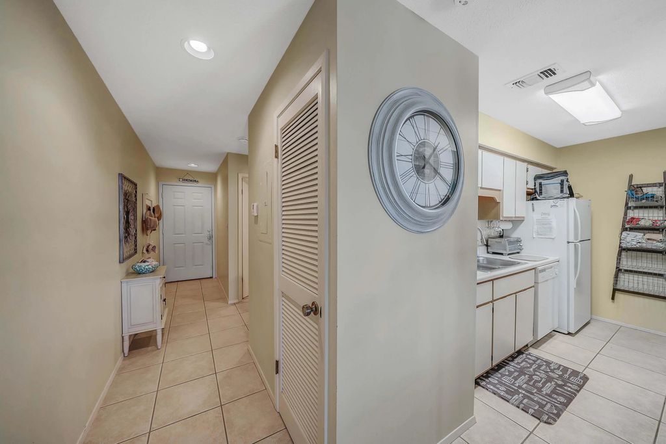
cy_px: 222
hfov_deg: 112.6
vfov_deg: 90.0
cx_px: 333
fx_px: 222
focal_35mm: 12
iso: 100
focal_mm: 12
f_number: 5.6
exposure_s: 1/8
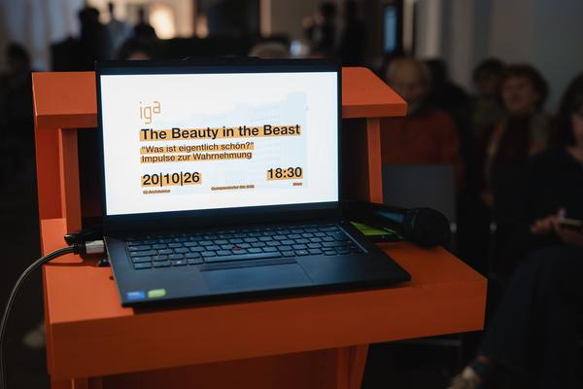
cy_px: 194
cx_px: 293
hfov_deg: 39.0
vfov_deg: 26.6
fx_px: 823
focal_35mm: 51
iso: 1600
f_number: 3.2
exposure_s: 1/100
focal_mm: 50
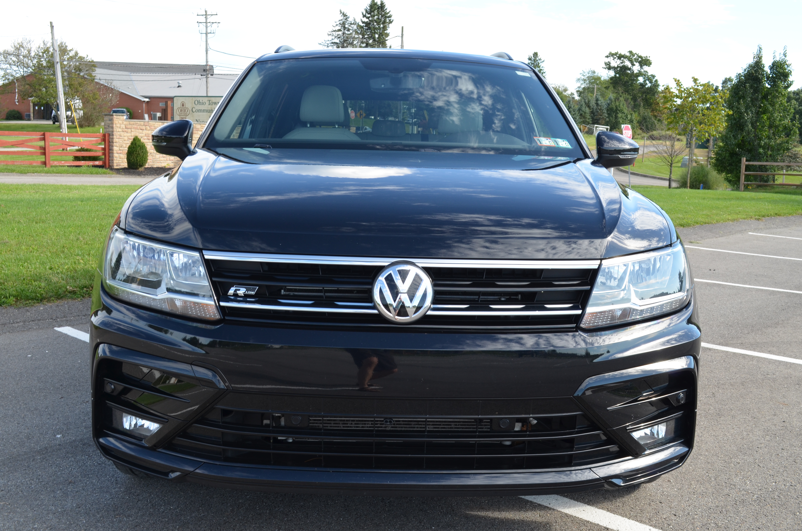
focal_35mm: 39
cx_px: 401
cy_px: 266
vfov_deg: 34.1
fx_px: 867
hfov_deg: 49.6
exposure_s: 1/80
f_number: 10
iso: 200
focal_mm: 26
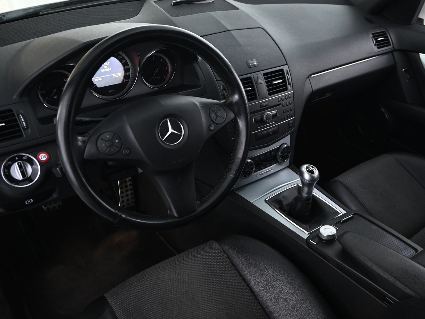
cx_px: 245
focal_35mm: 32
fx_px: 393
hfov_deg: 56.6
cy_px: 151
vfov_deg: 44.1
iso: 1600
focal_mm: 16
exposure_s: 1/15
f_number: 3.5
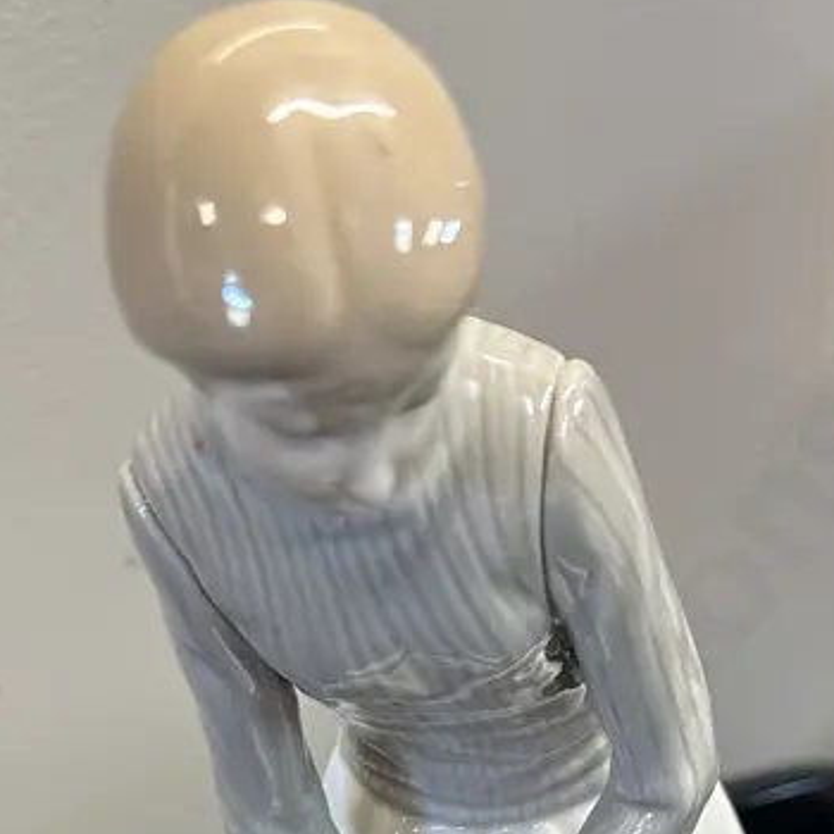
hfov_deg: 27.7
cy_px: 1013
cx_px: 412
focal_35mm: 62
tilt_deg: -33.8
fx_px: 1690
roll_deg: -1.3
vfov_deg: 24.9
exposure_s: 1/50
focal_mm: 6.86
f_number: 1.78
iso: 320
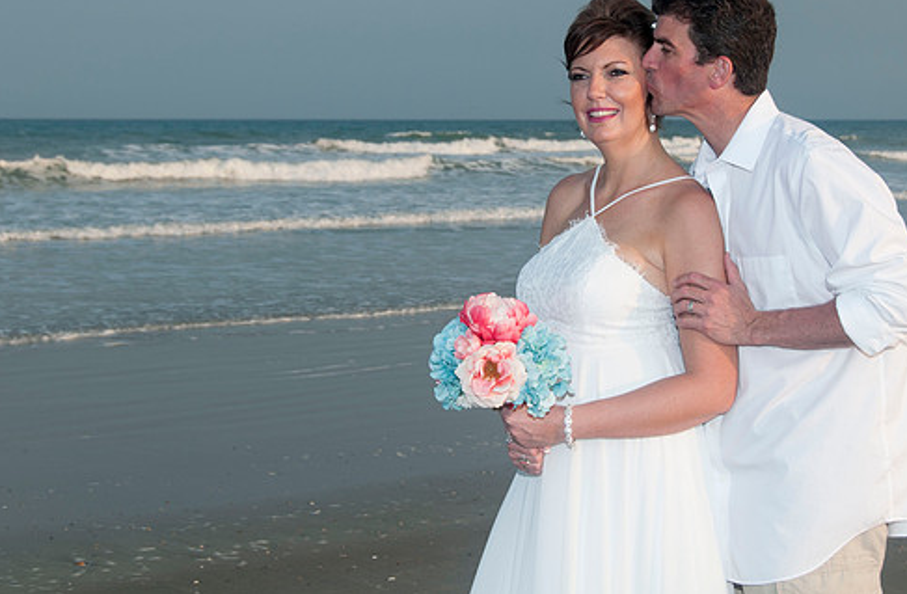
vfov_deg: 18.4
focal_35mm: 73
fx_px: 1829
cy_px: 219
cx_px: 551
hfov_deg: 27.8
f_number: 7.1
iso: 100
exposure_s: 1/250
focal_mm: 38
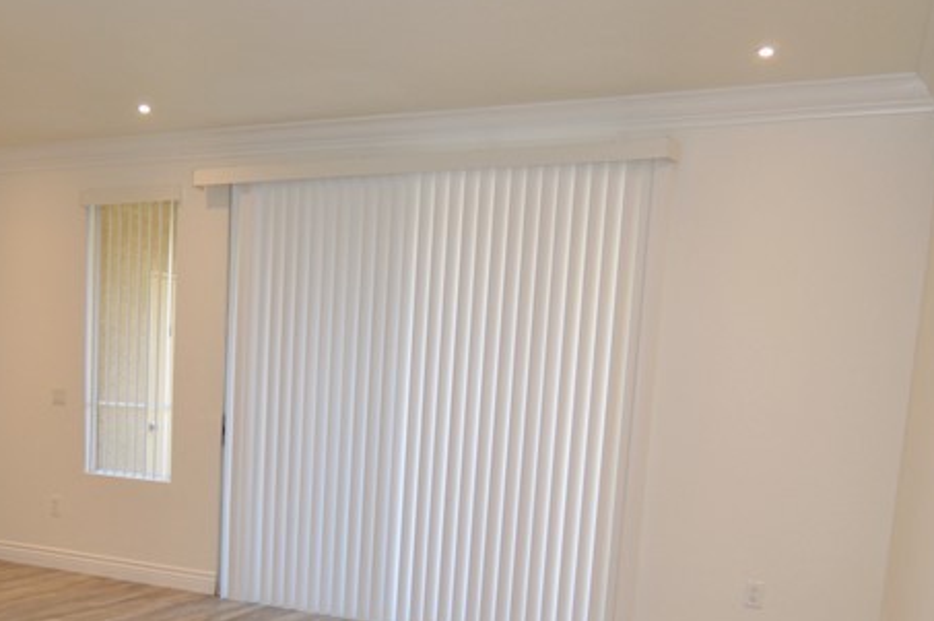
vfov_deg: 34.8
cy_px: 553
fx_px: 933
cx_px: 335
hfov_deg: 52.5
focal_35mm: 36
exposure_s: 1/60
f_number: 4
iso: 400
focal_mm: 10
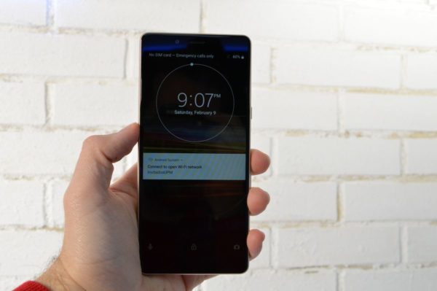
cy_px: 146
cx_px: 218
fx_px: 528
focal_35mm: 44
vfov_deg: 30.8
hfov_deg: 45.0
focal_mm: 29
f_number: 10
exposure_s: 1/125
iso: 1600
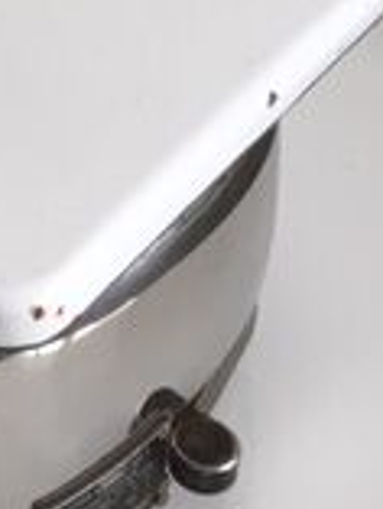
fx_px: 1738
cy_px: -292
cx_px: -227
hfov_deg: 11.9
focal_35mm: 118
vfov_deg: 15.2
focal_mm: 4.15
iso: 32
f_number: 2.2
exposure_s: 1/33
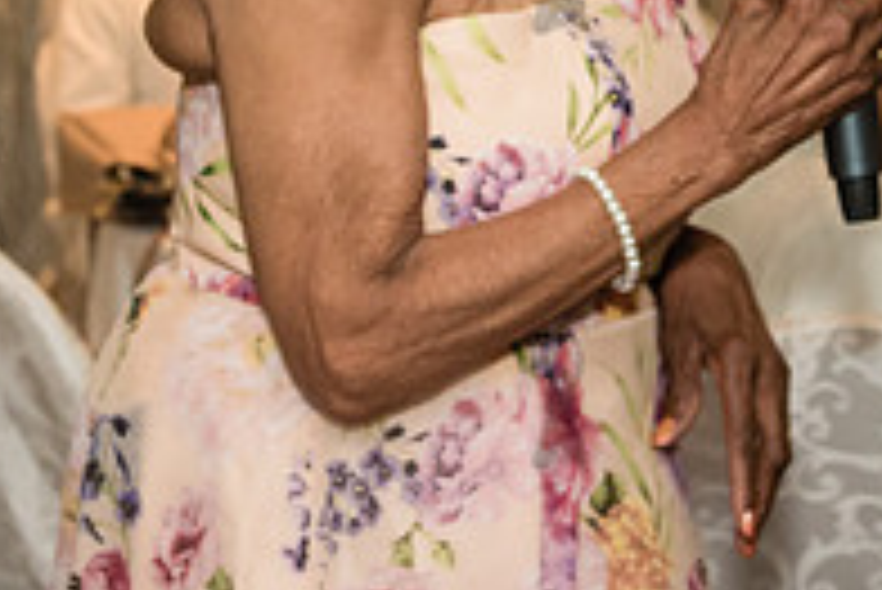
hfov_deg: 15.3
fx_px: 3285
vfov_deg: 10.2
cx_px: 530
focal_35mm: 134
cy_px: -21
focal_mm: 34
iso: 1600
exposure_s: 1/160
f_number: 3.5
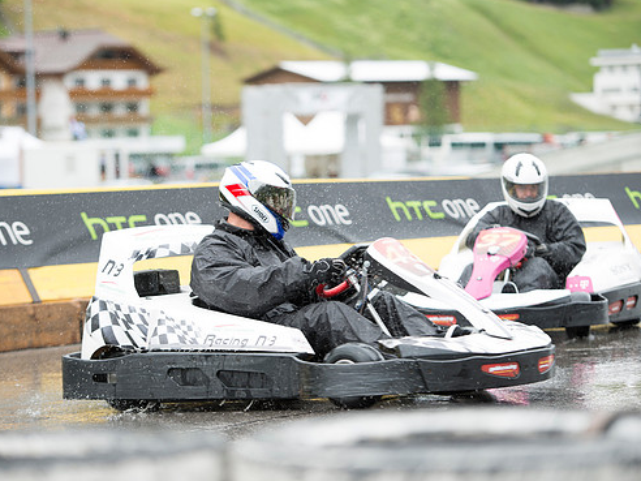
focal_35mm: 136
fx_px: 2518
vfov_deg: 10.9
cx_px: 288
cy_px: 235
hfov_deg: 14.5
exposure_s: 1/400
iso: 100
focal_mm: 120
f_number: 2.8
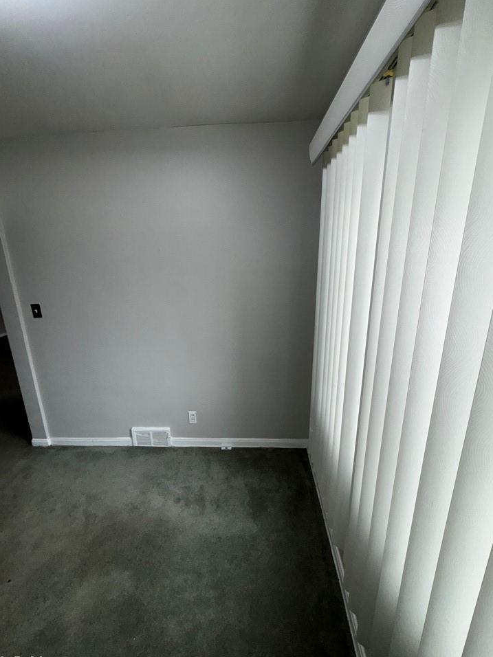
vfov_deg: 98.2
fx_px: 285
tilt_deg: -15.6
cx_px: 241
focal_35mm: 15
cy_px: 328
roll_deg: +1.0
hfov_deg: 81.7
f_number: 2.2
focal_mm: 2.22
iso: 80
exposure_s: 1/122
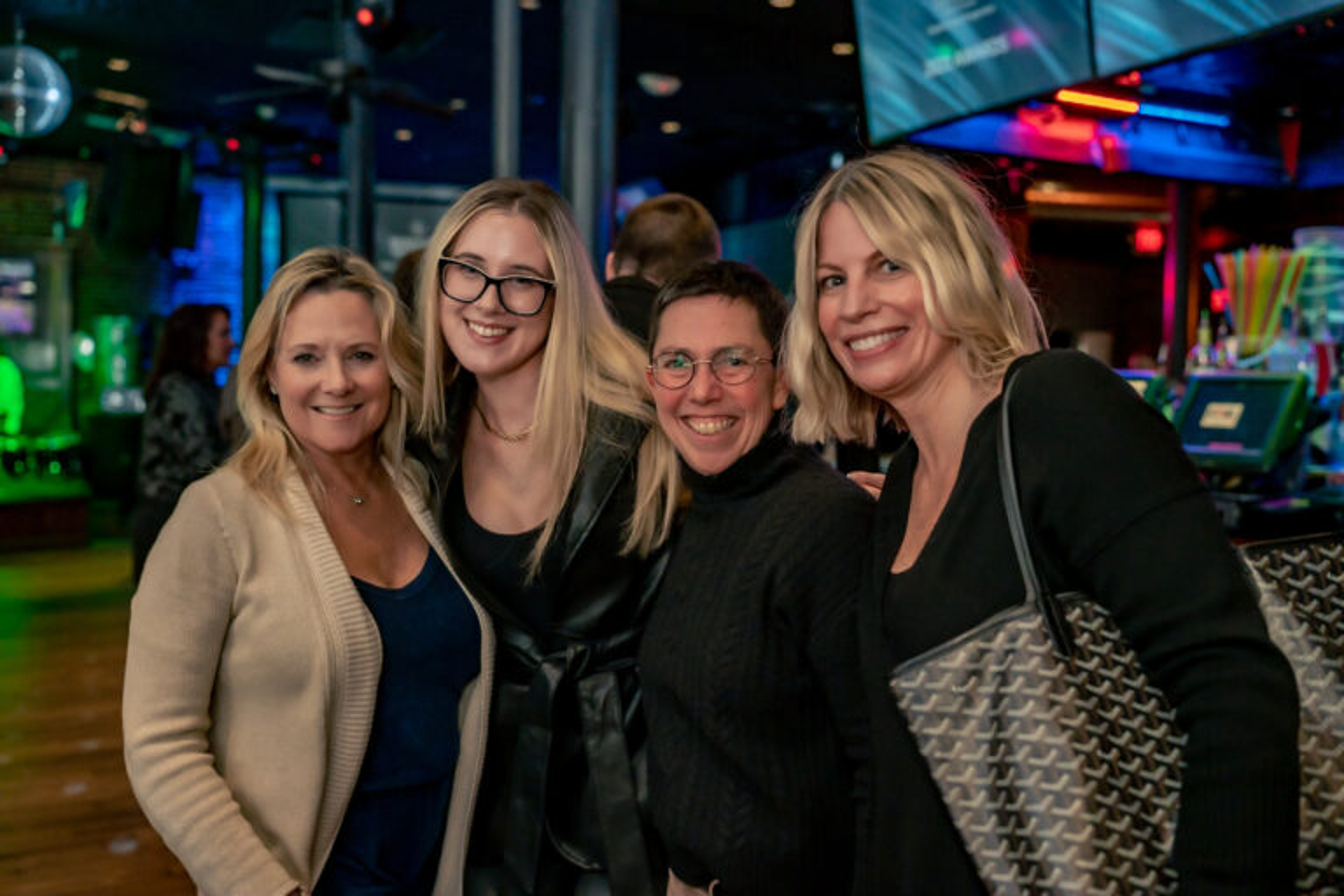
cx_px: 672
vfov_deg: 37.9
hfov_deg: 54.4
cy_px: 448
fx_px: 1307
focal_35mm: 35
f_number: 2.8
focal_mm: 35
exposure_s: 1/100
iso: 1600
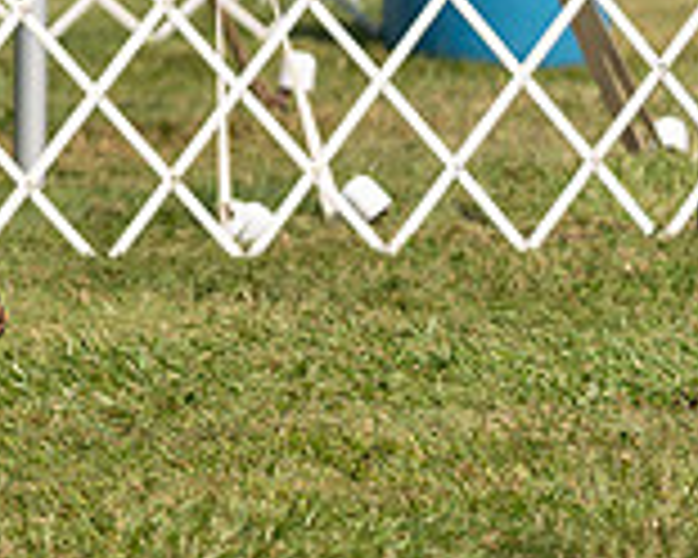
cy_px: -162
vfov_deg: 3.5
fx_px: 9234
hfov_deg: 4.3
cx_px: -475
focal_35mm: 447
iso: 200
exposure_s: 1/3200
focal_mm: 109
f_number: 2.8
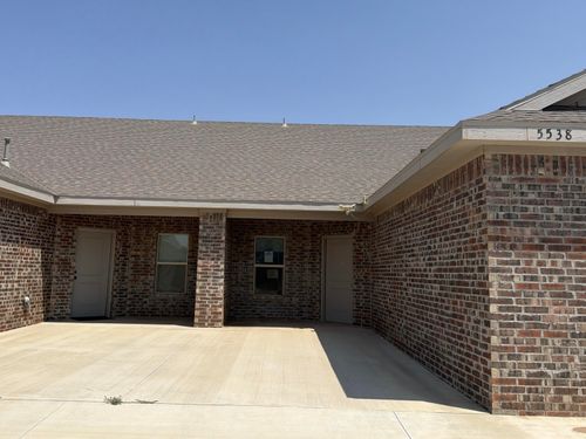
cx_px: 293
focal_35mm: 24
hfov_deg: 71.6
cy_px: 220
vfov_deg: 56.8
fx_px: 406
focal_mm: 6.76
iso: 80
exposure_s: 1/7353
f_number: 1.78
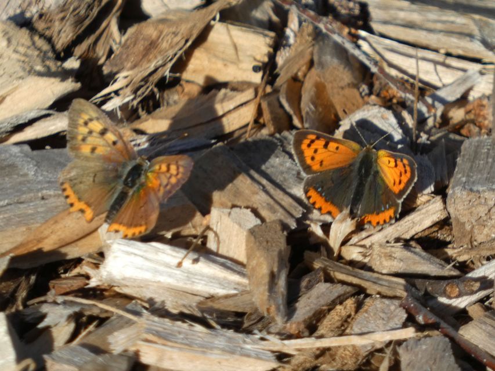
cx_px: 248
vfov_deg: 1.2
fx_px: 17162
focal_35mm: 1200
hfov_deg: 1.7
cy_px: 186
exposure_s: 1/200
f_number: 5.9
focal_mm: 215
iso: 80
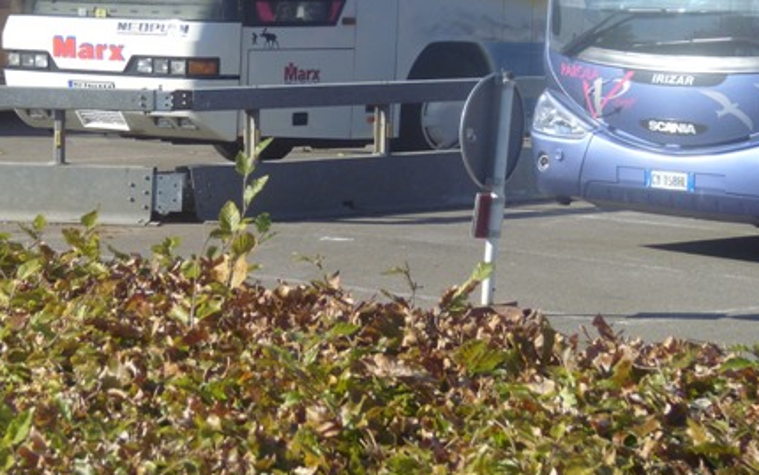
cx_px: 217
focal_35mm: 142
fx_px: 2938
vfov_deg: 9.2
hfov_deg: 14.7
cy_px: 99
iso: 80
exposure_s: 1/750
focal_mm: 15
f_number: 4.4
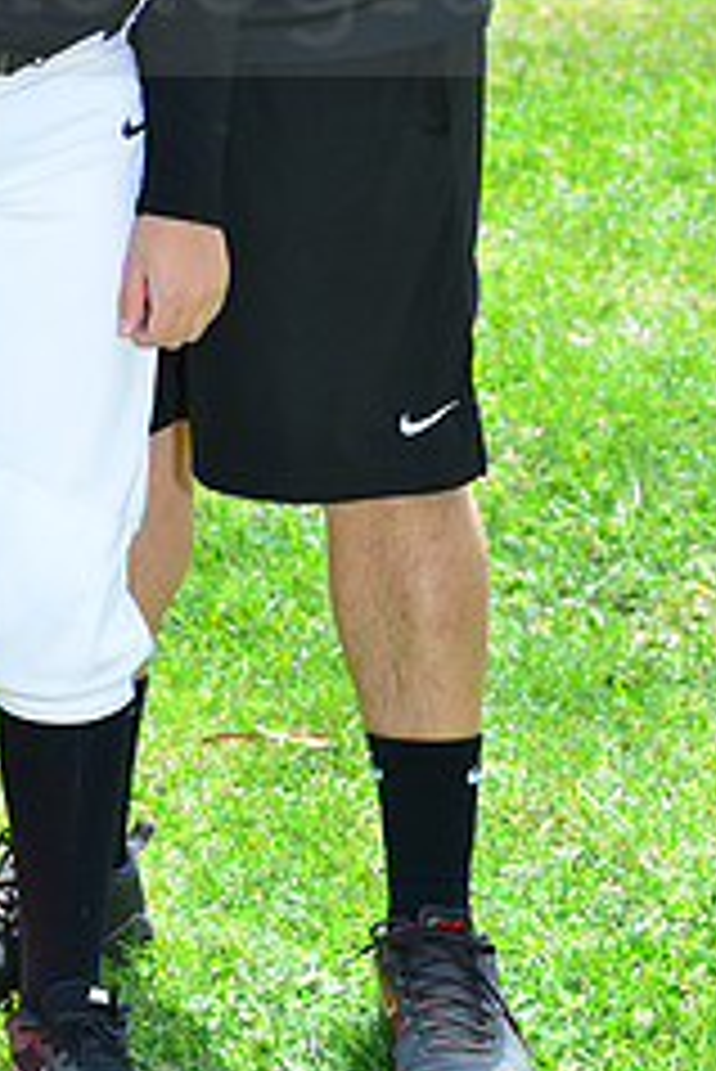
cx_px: 191
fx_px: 5809
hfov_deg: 7.0
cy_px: -68
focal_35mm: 195
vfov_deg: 10.4
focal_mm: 80
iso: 200
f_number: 8
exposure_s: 1/200
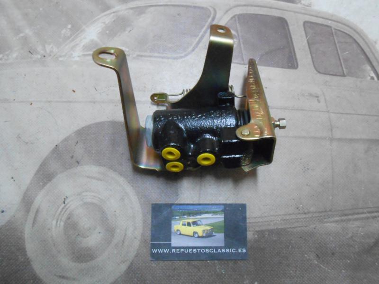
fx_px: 285
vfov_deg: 53.1
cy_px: 142
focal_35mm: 26
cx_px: 190
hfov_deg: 67.3
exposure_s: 1/20
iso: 800
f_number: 3.5
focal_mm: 4.6
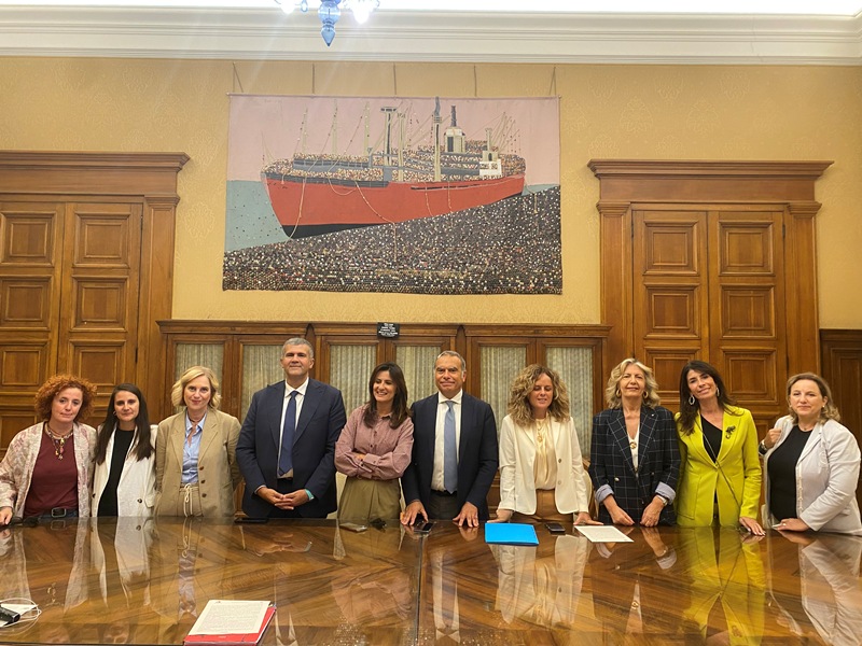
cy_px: 323
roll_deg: -1.2
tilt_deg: +2.9
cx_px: 431
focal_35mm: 26
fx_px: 647
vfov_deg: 53.1
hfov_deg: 67.3
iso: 160
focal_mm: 4.25
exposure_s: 1/50
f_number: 1.8
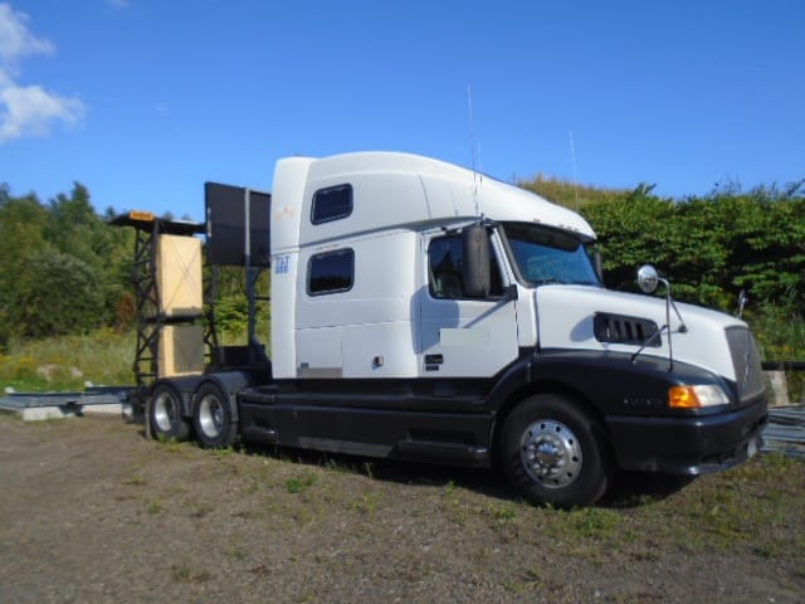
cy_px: 302
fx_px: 605
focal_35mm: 26
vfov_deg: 53.1
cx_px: 402
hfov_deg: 67.3
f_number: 8
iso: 100
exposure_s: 1/160
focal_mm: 4.6
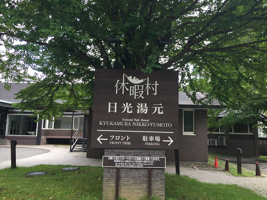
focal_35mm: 29
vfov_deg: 48.2
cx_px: 134
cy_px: 100
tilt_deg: +7.3
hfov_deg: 61.7
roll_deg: -2.6
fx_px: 224
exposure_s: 1/196
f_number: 2.2
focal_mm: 4.15
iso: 32
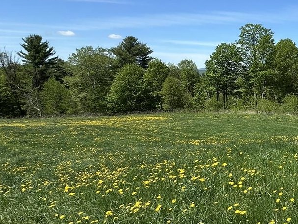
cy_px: 96
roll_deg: +0.8
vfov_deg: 38.6
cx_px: 378
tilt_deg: -3.6
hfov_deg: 35.8
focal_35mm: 37
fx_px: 319
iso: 40
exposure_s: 1/1553
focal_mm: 2.22
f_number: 2.2
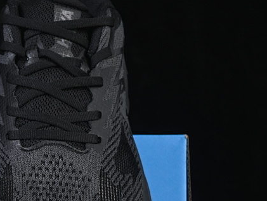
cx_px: -22
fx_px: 1427
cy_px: 145
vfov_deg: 8.0
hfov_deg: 10.6
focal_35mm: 185
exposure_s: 1/60
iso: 160
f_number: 6.3
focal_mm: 50
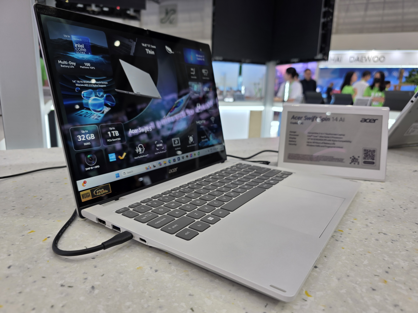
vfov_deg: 58.9
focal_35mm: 23
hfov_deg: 73.9
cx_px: 209
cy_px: 156
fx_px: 278
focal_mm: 6.3
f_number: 1.7
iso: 32
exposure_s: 1/60
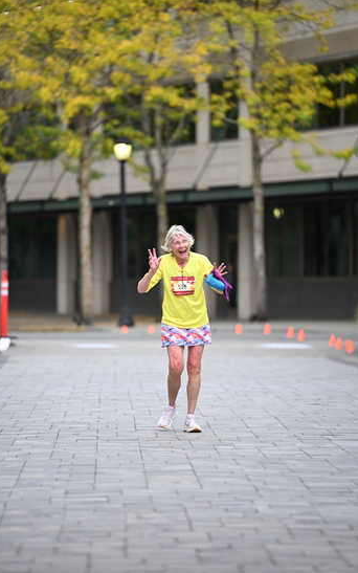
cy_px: 286
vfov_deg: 10.2
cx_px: 169
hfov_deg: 6.4
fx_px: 3199
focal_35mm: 205
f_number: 2.8
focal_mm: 200
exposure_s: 1/1600
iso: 640
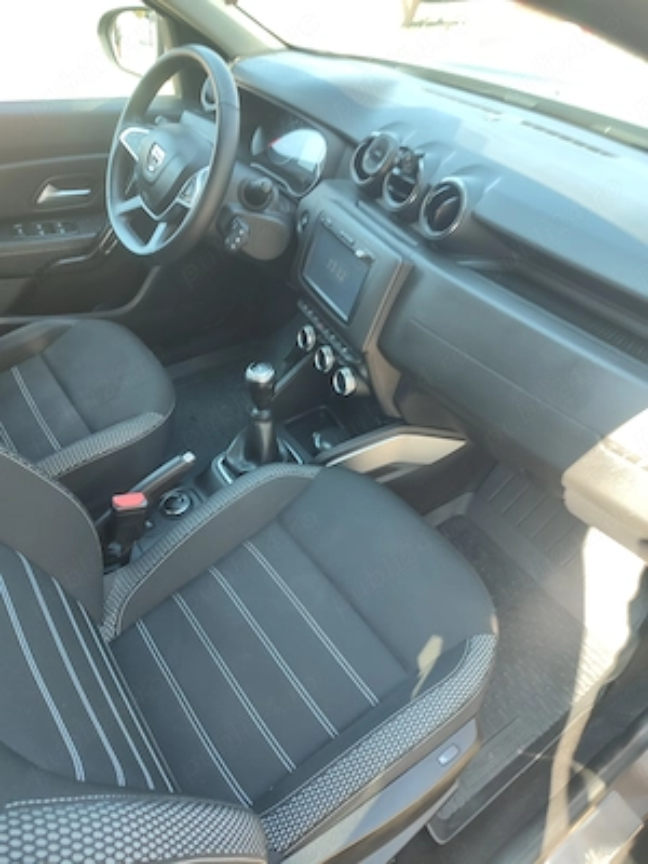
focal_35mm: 24
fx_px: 599
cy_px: 432
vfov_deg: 71.6
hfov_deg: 56.8
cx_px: 324
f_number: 1.89
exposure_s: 1/33
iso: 69
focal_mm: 5.89
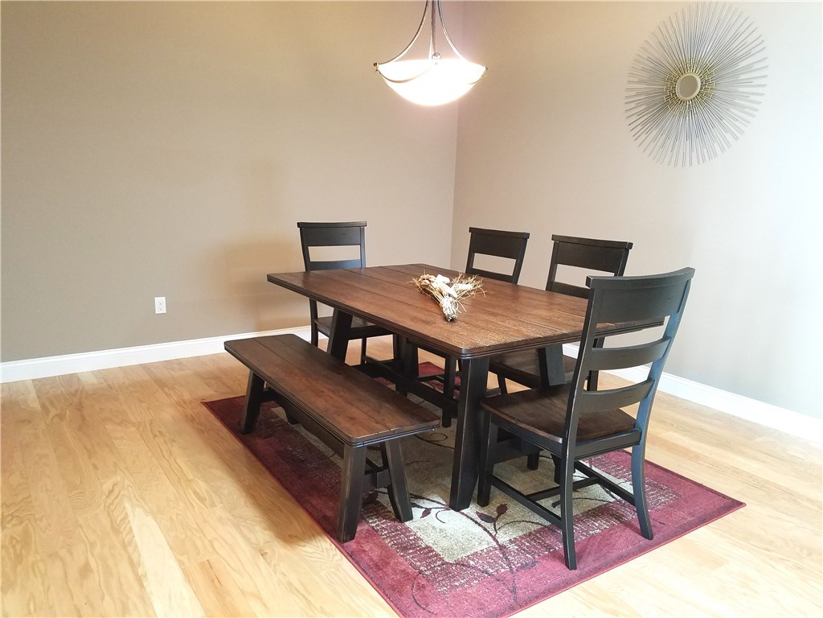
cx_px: 412
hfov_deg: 67.3
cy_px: 309
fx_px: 618
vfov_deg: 53.1
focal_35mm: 26
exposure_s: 1/17
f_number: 1.7
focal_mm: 4.2
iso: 200
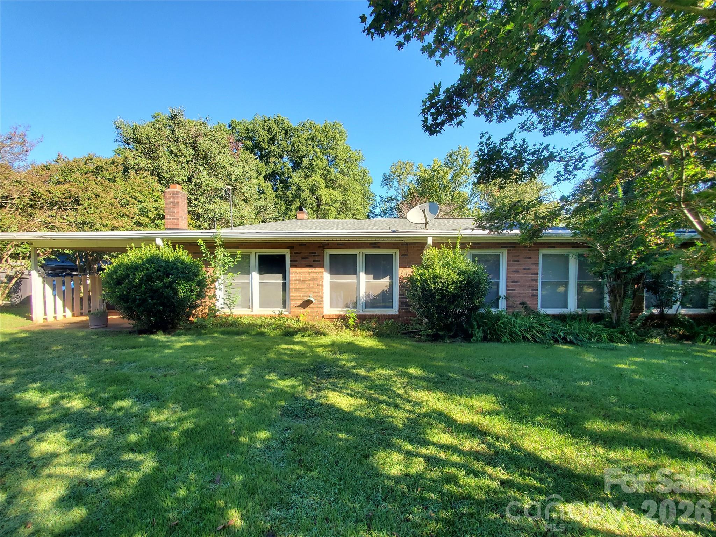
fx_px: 269
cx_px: 358
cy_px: 268
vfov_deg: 89.9
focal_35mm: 13
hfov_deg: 106.2
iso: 50
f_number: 2.2
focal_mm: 1.8
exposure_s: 1/276
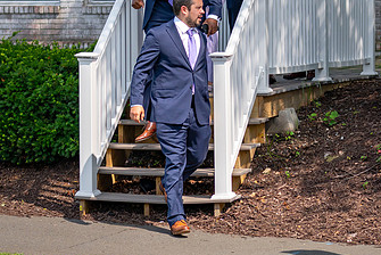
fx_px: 1695
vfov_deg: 8.6
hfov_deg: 12.8
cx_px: 253
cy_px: 50
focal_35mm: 160
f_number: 4
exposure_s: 1/8000
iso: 640
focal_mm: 85
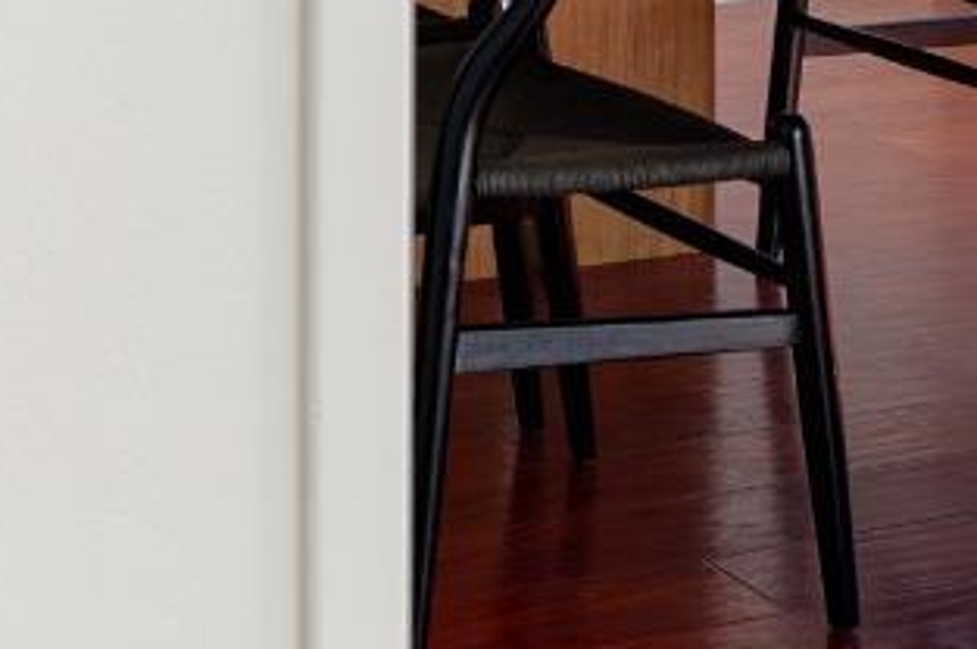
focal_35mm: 115
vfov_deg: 10.7
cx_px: -128
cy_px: -716
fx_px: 3118
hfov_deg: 17.2
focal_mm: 24
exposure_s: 1/4
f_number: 10
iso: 125
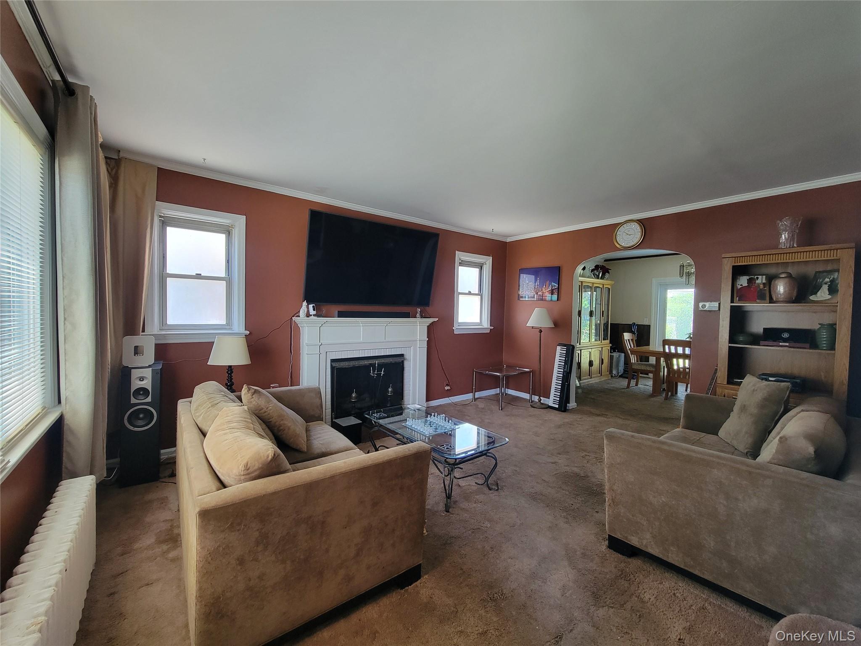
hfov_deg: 106.2
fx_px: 323
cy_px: 323
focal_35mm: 13
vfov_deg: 89.9
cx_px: 430
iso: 200
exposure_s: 1/60
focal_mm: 2.2
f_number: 2.2
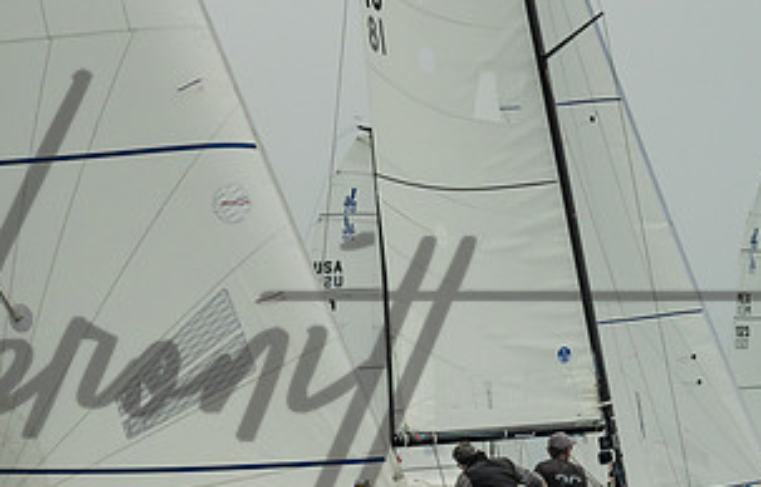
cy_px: 331
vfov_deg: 5.1
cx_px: 255
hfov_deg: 7.9
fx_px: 5492
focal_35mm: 263
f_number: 9
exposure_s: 1/3200
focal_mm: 110
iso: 800
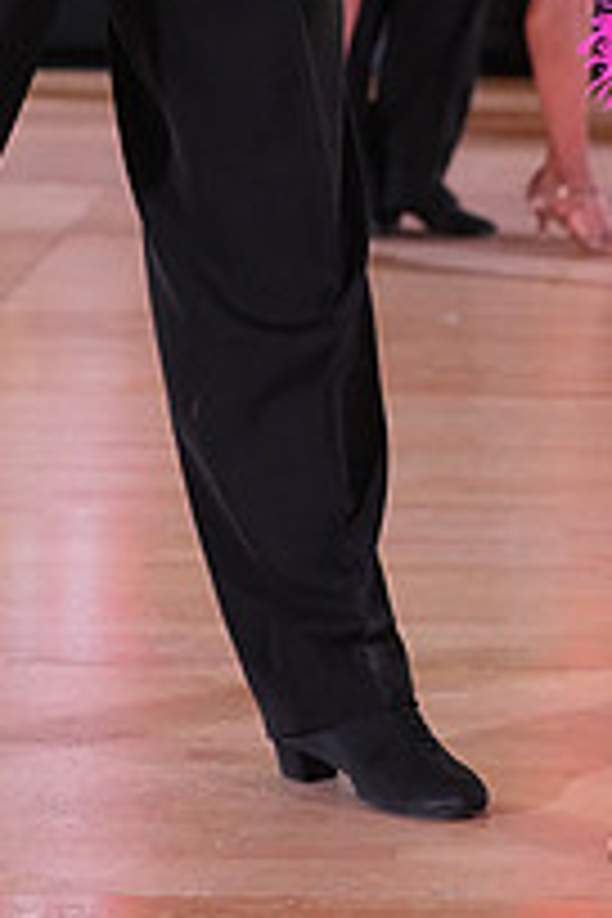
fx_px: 5074
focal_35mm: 199
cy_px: -202
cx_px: 403
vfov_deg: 10.2
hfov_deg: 6.9
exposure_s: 1/250
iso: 3200
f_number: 4.5
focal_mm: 70
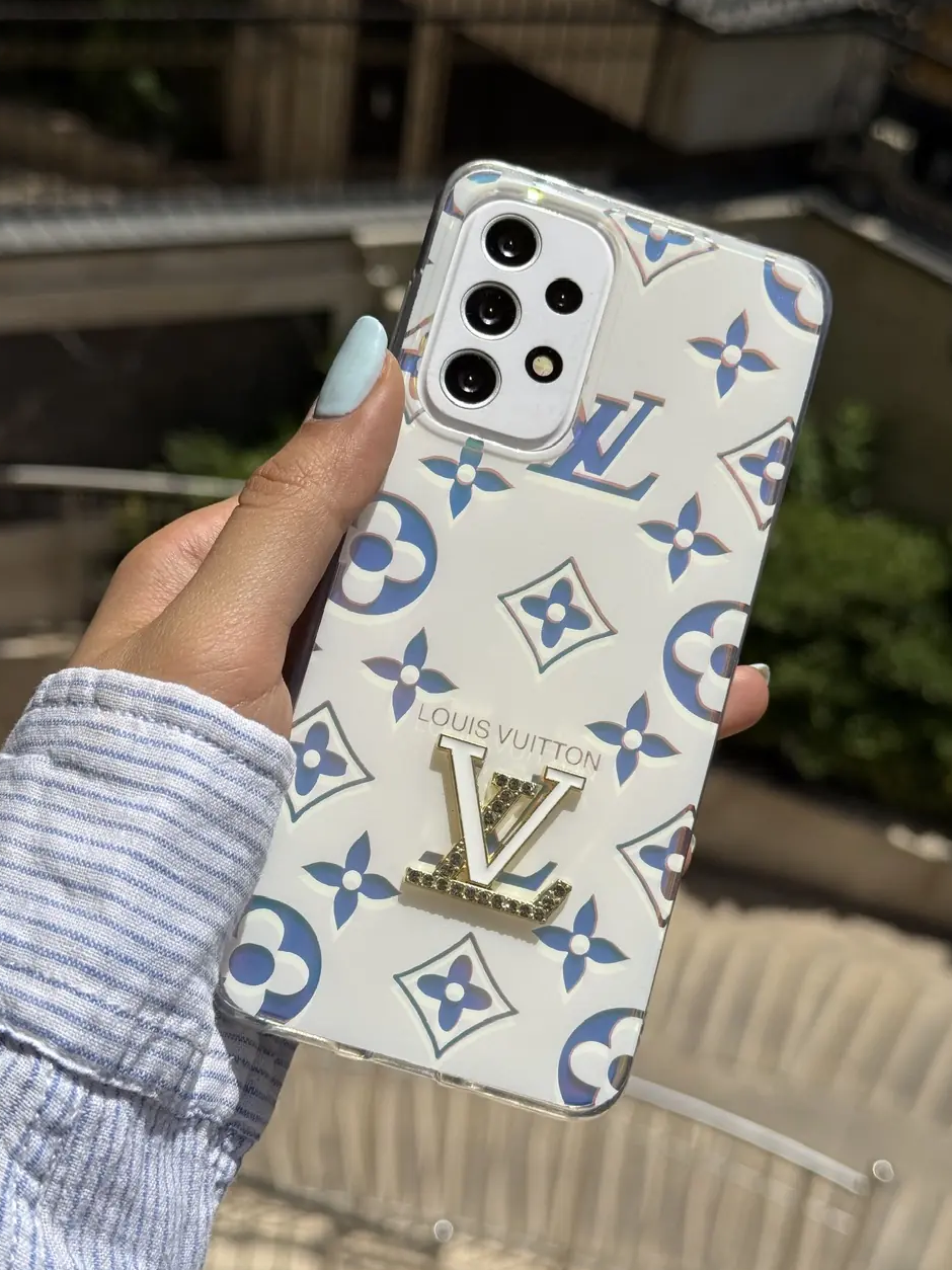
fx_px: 1797
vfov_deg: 38.9
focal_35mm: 49
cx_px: 479
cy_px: 644
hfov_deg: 29.7
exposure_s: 1/11364
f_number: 1.78
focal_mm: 6.76
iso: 64
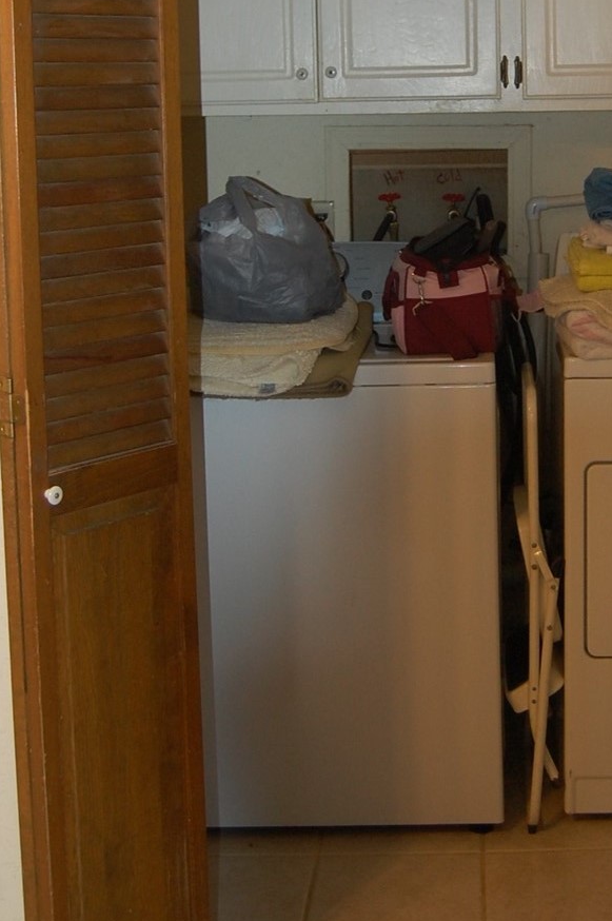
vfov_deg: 31.6
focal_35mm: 63
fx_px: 1610
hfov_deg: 21.3
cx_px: 460
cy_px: 288
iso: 400
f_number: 3.5
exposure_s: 1/60
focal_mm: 18
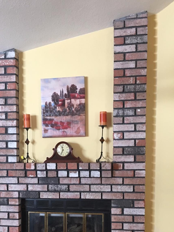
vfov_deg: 36.4
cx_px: 55
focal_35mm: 51
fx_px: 342
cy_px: 180
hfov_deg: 28.3
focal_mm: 4.15
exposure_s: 1/15
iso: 50
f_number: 2.2
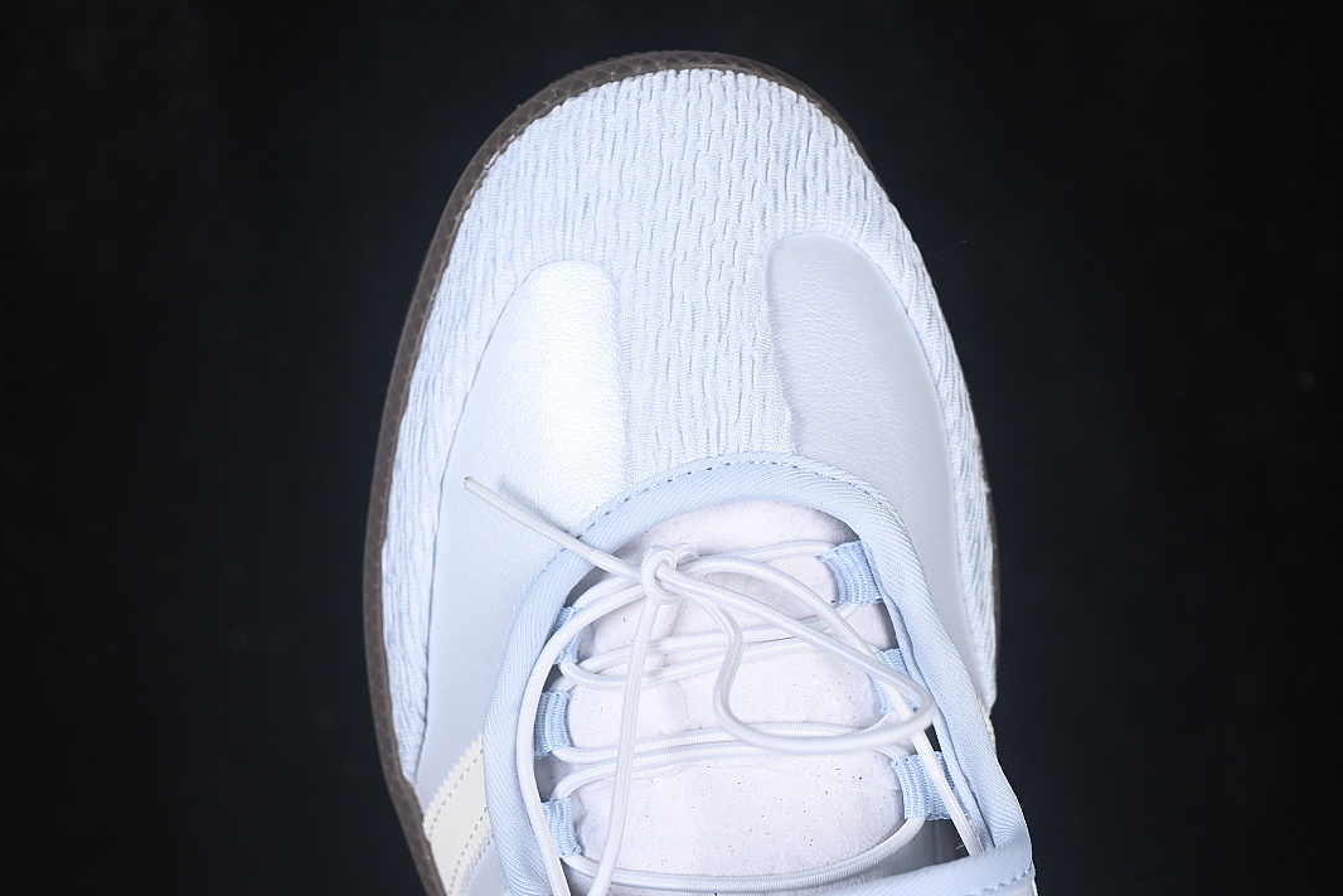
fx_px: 2835
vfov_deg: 18.0
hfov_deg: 26.6
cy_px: 452
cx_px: 677
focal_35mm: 76
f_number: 7.1
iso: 160
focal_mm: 50
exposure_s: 1/80
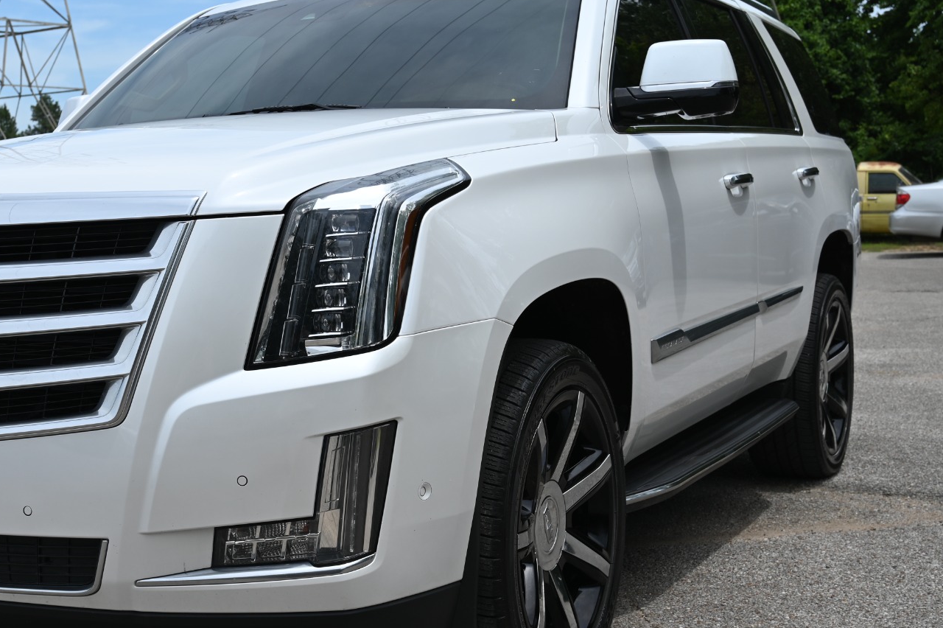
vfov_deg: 25.0
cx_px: 273
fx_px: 1414
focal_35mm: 54
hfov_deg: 36.3
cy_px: 358
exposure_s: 1/400
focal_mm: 36
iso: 100
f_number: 7.1
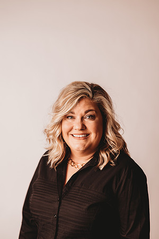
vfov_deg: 23.9
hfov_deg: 16.1
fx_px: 563
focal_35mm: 85
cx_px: 80
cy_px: 120
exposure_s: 1/160
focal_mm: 85
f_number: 2.5
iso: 100
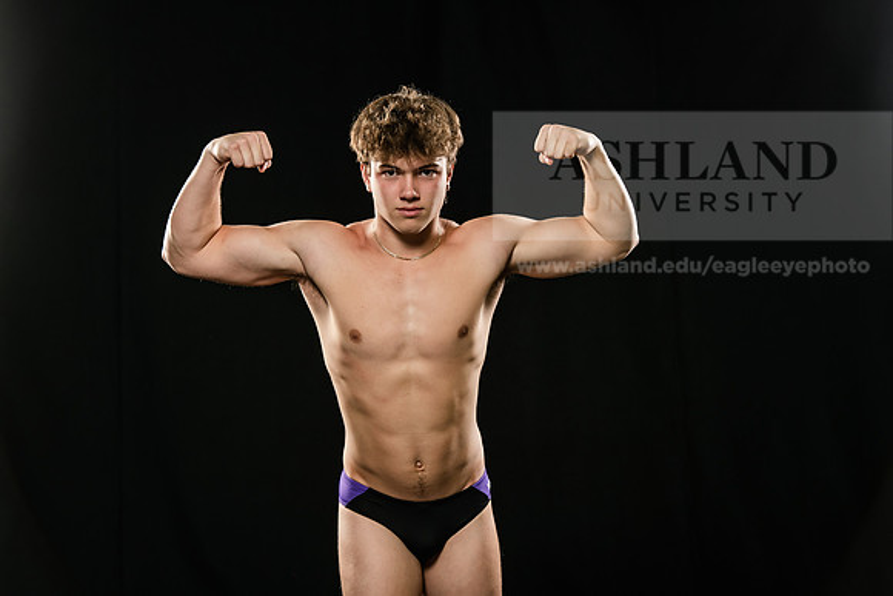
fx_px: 2729
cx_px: 446
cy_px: 298
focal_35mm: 110
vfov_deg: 12.5
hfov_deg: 18.6
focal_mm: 110
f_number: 6.3
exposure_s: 1/200
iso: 320
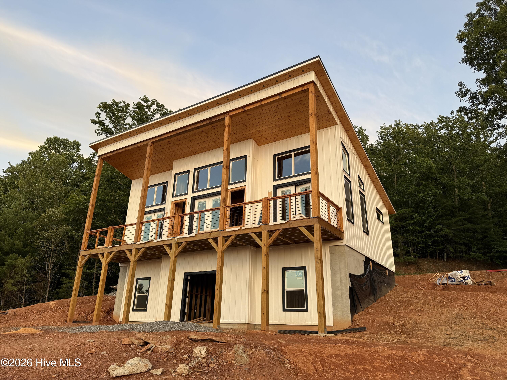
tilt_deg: +21.0
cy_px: 190
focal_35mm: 24
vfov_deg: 56.8
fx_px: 352
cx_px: 254
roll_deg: -1.5
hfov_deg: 71.6
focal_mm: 6.76
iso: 64
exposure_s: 1/121
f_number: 1.78
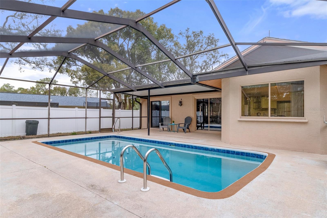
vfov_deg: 67.4
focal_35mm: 18
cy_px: 109
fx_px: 163
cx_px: 164
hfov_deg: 90.0
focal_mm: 12
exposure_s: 1/50
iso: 320
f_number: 8
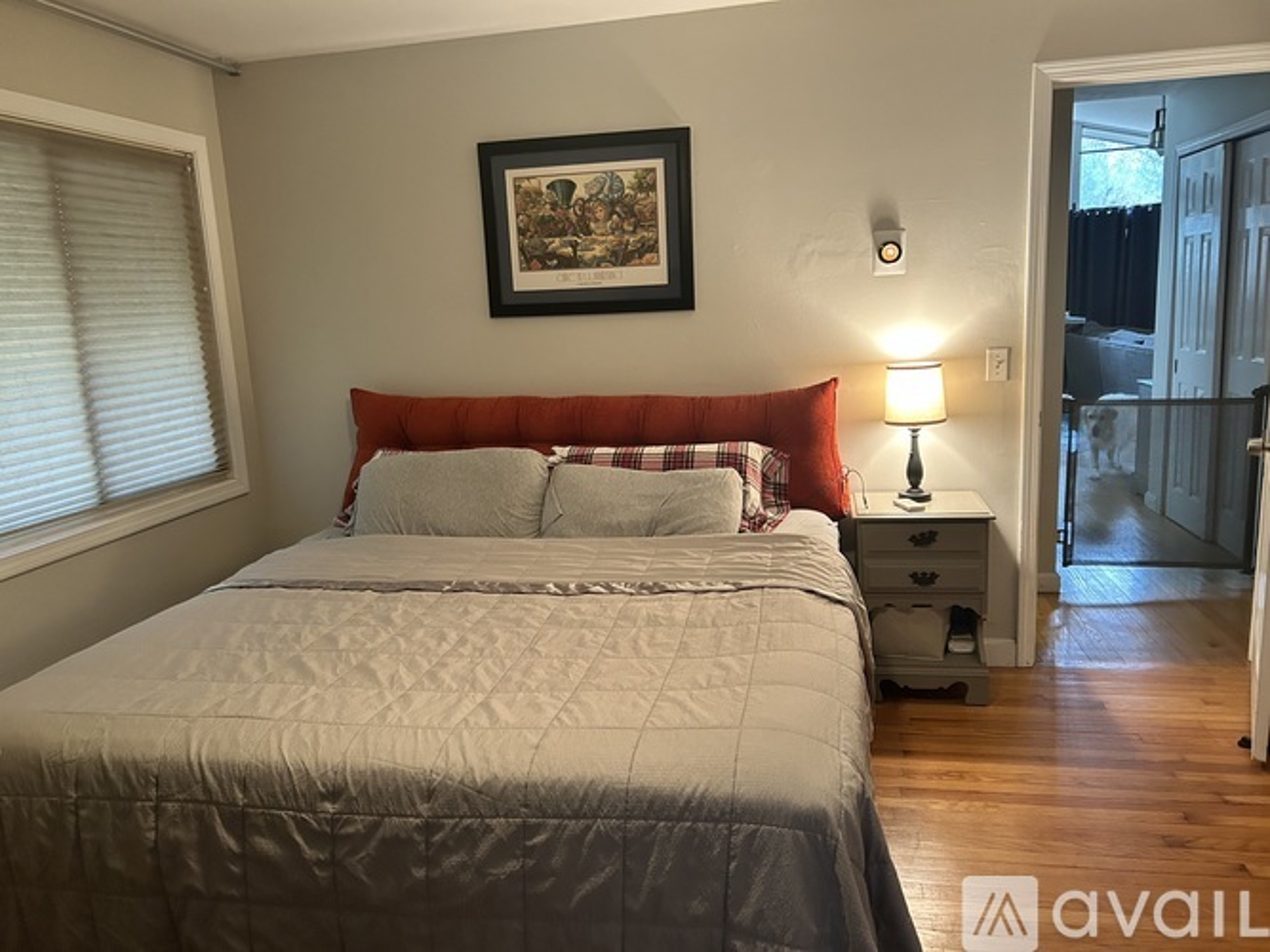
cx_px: 635
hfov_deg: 67.3
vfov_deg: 53.0
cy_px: 476
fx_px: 954
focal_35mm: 26
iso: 400
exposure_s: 1/60
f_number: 1.5
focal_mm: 5.7
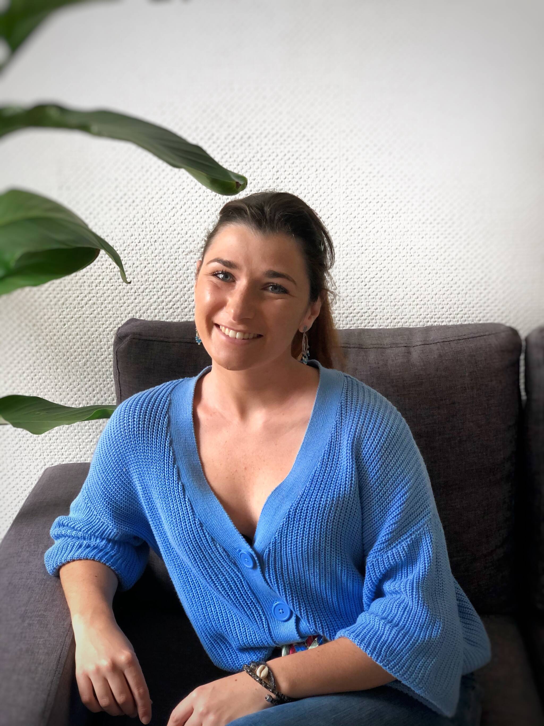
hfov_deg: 28.0
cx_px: 272
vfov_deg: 36.8
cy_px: 363
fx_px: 1090
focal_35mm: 52
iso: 80
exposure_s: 1/60
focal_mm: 6
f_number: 2.4
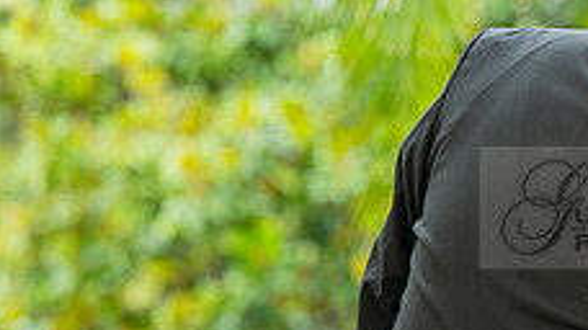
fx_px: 6654
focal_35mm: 427
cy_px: 208
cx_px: 704
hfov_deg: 5.0
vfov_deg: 2.8
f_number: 4
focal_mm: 160
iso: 200
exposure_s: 1/200
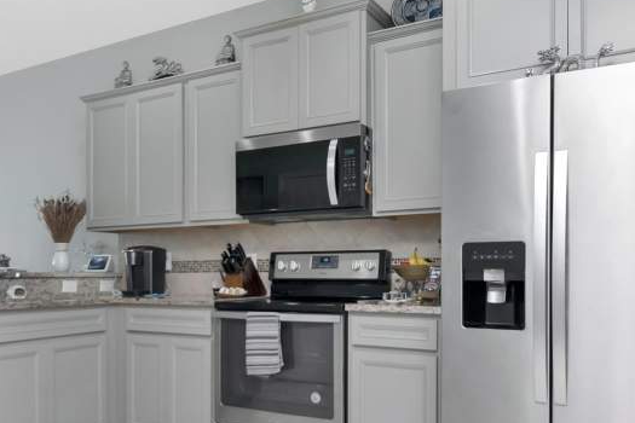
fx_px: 564
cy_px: 265
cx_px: 269
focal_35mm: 32
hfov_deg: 58.4
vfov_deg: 40.8
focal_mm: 14
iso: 1000
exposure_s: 1/100
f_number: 6.3
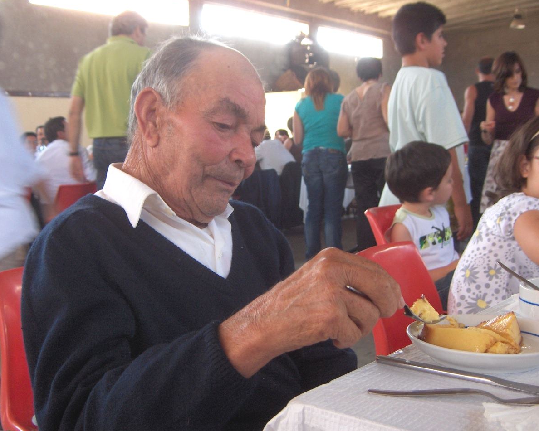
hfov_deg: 44.8
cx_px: 260
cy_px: 214
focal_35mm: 41
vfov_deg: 36.5
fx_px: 654
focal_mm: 8
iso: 200
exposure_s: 1/27.5
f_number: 2.8
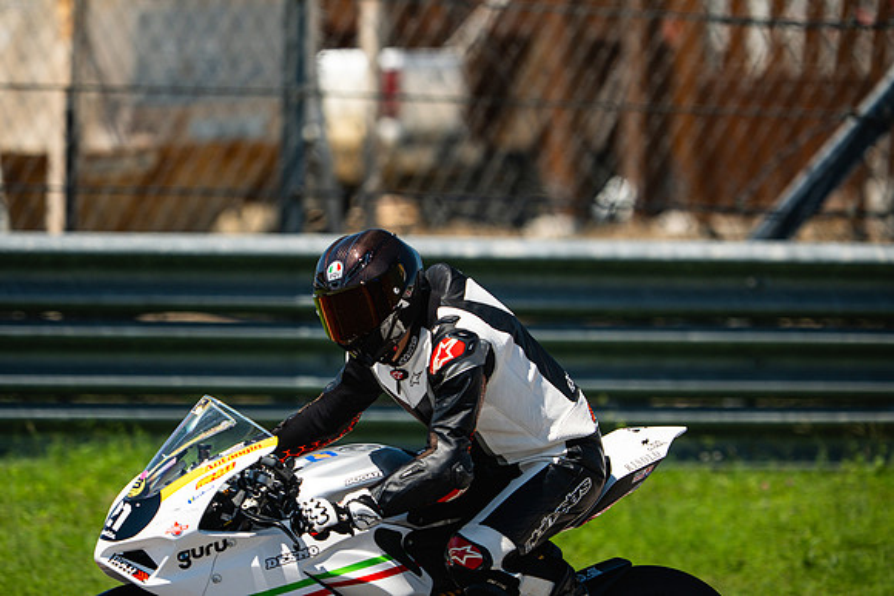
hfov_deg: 4.9
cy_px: 298
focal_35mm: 420
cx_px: 447
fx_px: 10432
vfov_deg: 3.3
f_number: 2.8
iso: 320
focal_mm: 280
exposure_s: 1/2000
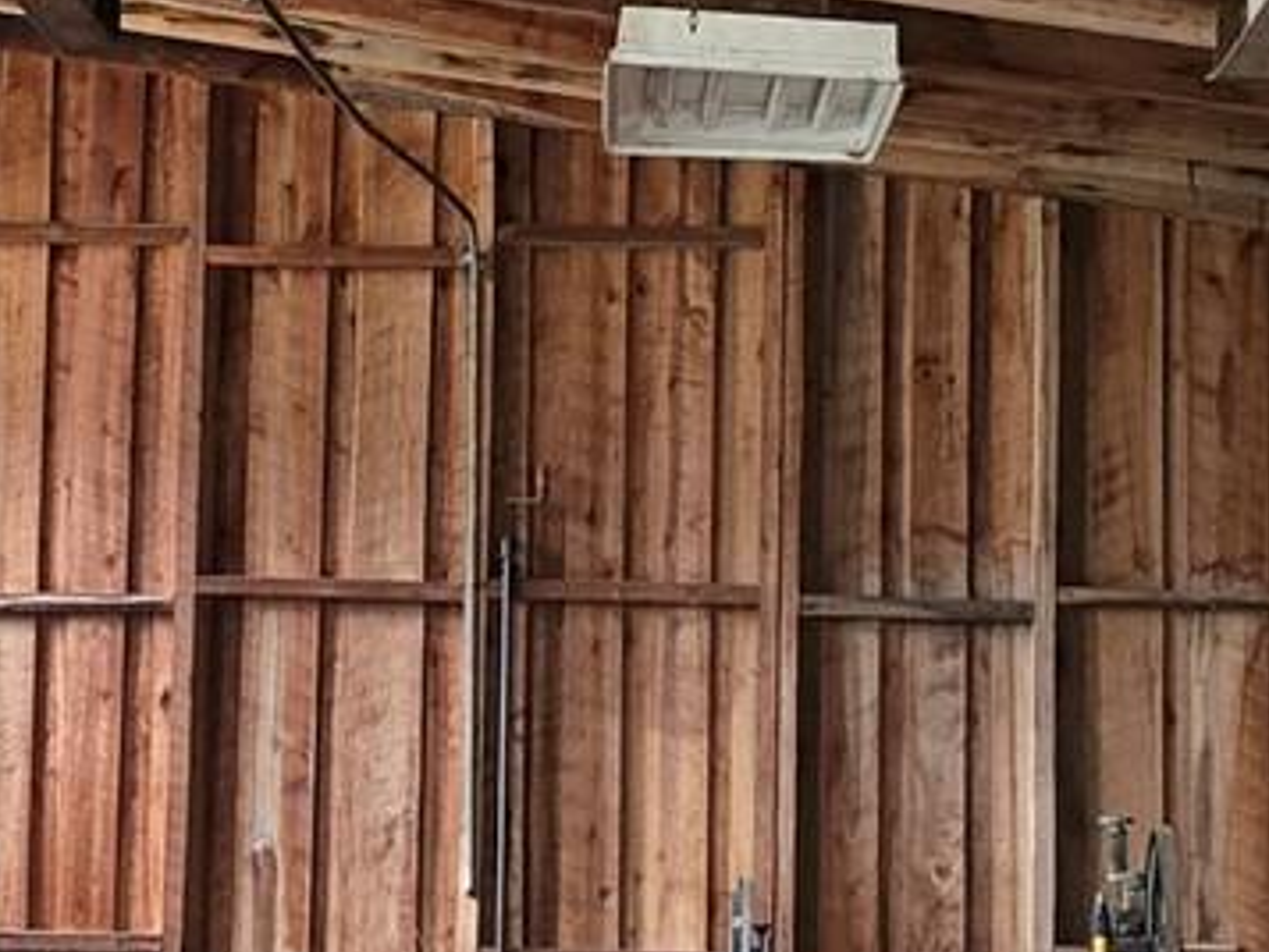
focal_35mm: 132
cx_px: 505
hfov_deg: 14.9
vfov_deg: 11.2
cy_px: 99
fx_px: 4841
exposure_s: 1/60
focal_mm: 5.4
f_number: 1.8
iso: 1000
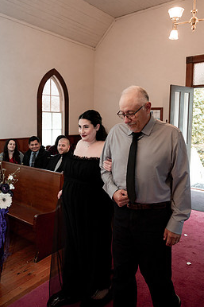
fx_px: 238
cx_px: 94
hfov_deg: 46.3
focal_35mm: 28
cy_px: 138
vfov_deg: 65.3
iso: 500
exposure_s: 1/250
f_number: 2.8
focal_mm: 24
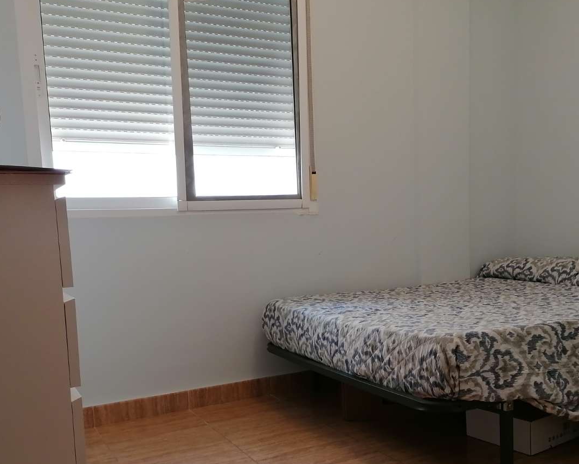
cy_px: 299
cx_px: 292
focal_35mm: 37
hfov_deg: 49.1
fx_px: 634
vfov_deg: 39.8
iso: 160
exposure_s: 1/50
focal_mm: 4.75
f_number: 1.8
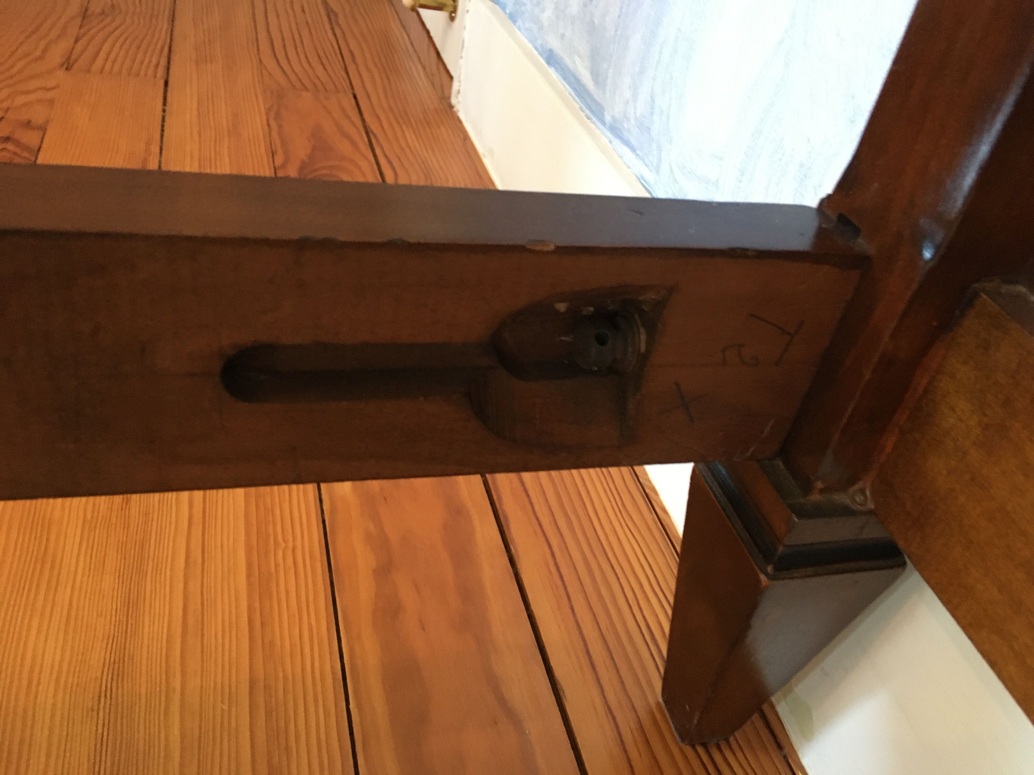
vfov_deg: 48.2
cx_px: 517
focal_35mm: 29
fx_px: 866
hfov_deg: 61.7
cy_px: 388
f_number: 2.2
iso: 200
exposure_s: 1/17
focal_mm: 4.15
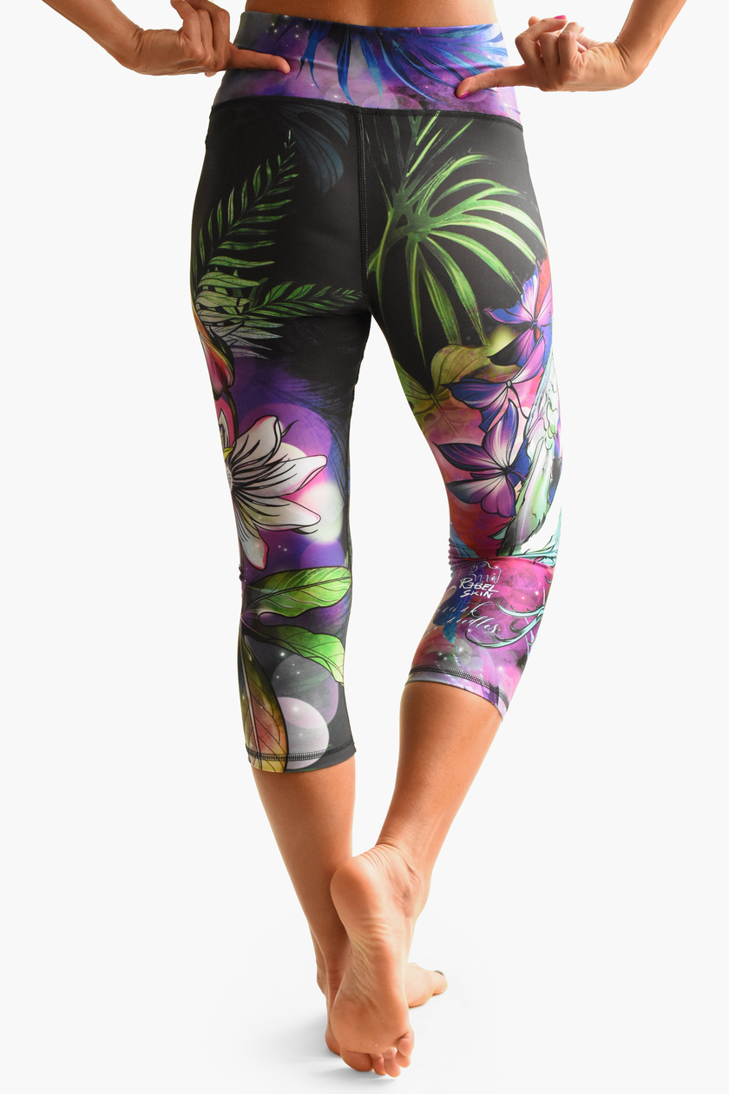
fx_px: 2278
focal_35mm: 75
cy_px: 547
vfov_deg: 27.0
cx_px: 364
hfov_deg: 18.2
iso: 2500
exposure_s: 1/400
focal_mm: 50
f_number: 4.5
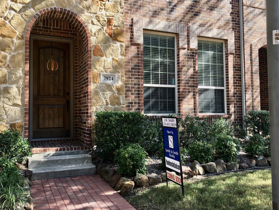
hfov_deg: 56.8
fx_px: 258
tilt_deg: +3.1
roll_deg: +0.6
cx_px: 129
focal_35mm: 32
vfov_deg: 44.1
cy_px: 98
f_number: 2.2
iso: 25
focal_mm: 4.15
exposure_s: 1/291
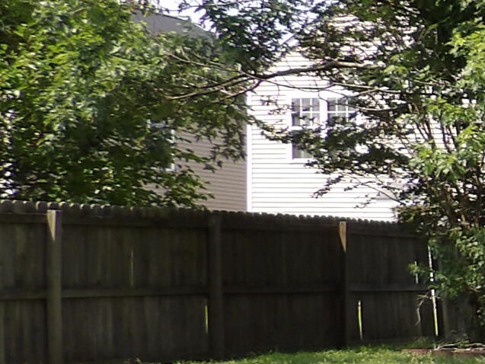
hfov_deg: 13.4
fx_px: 1584
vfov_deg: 12.9
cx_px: 1118
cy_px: 376
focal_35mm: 113
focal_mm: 4.3
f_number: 3.2
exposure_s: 1/552
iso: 100
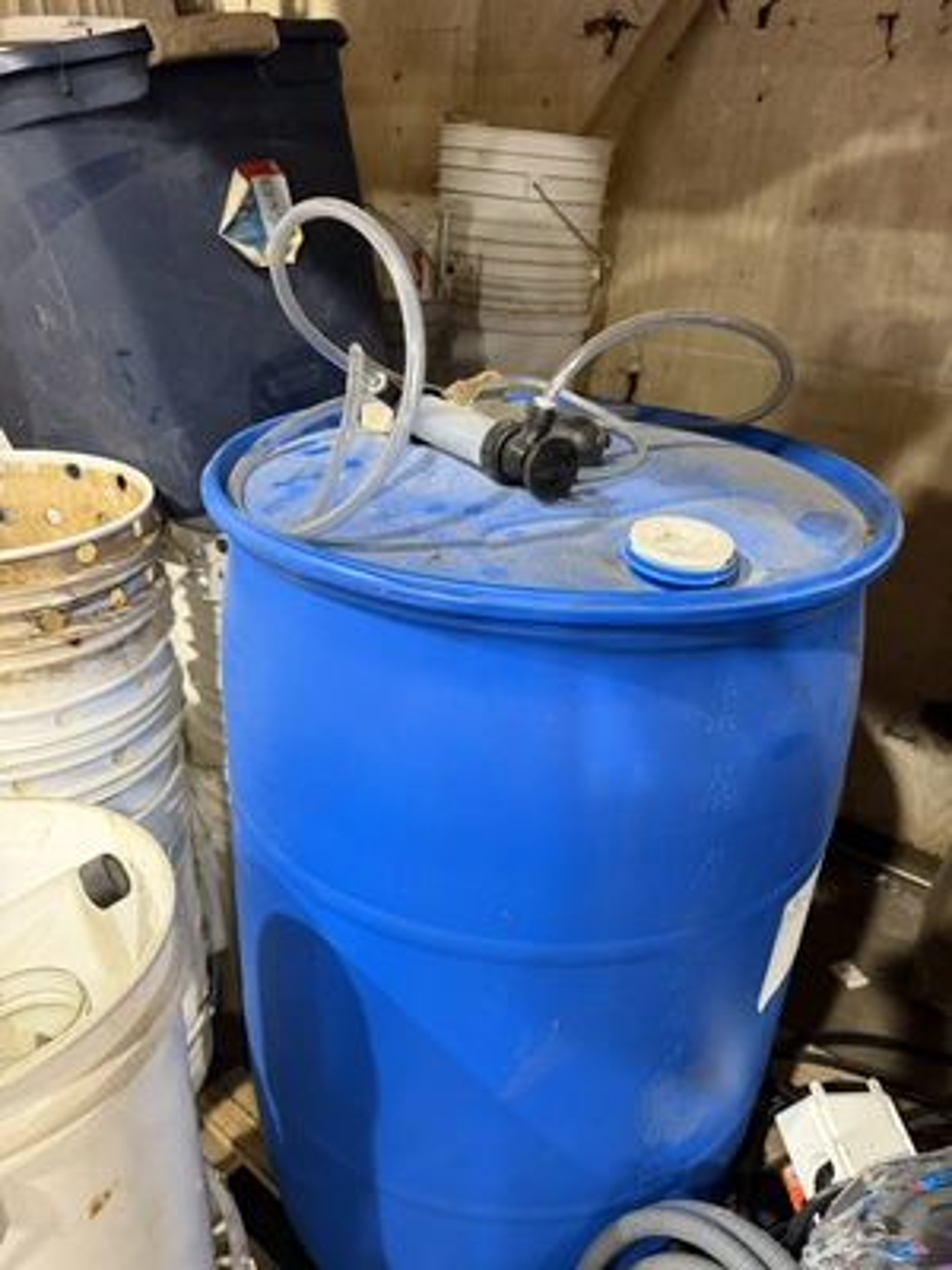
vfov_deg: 71.6
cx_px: 476
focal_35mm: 24
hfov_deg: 56.8
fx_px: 880
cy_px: 635
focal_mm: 6.76
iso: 640
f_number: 1.78
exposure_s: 1/40
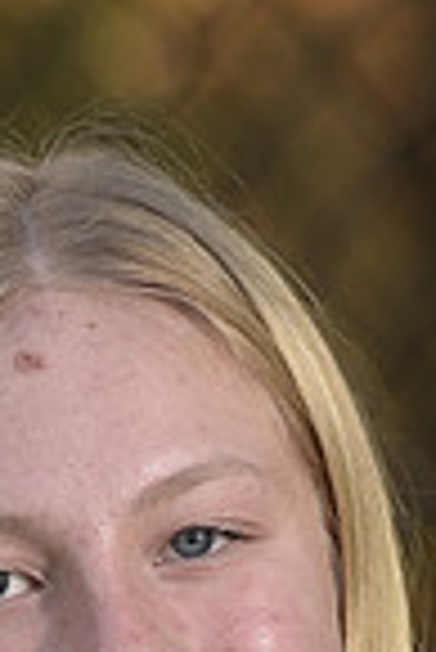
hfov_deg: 1.9
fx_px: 13012
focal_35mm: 718
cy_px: 1192
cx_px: 106
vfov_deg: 2.9
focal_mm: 180
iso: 160
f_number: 5
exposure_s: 1/320
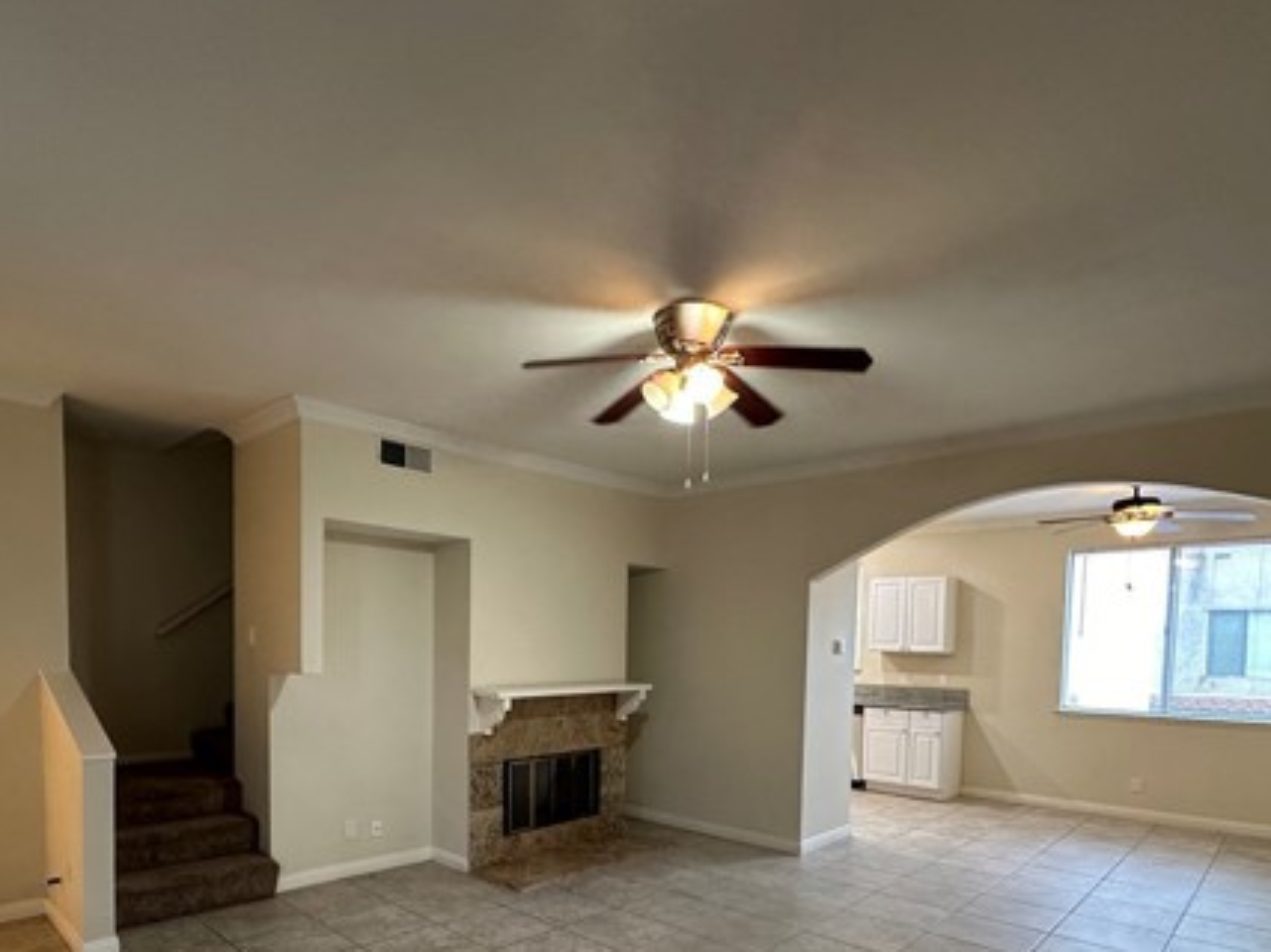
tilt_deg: -3.0
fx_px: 771
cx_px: 560
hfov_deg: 78.7
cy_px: 678
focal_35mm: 21
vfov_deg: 60.9
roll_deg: -1.1
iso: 320
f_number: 2.2
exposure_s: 1/60
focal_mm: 2.22
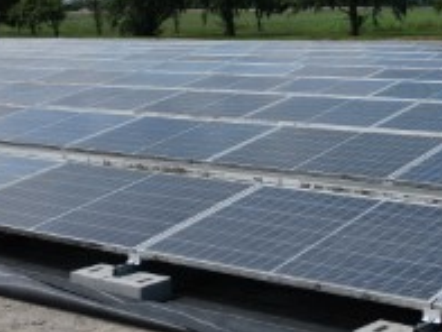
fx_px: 997
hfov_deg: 24.7
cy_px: 9
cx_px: 330
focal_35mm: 78
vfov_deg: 18.5
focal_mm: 6.72
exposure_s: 1/5000
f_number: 1.7
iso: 140
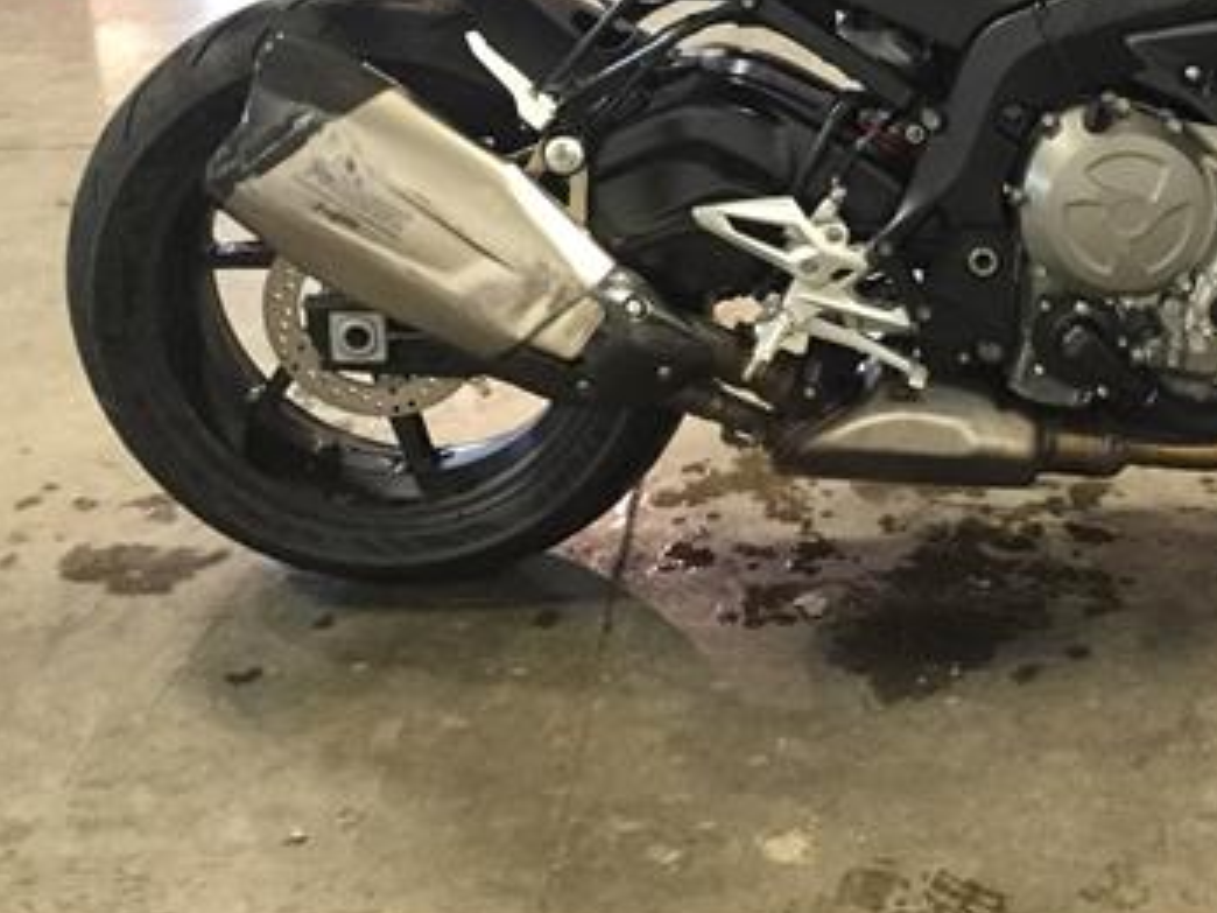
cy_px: 122
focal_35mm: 57
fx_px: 2004
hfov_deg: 32.4
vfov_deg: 25.0
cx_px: 1046
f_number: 2.4
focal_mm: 3.3
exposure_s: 1/30
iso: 200
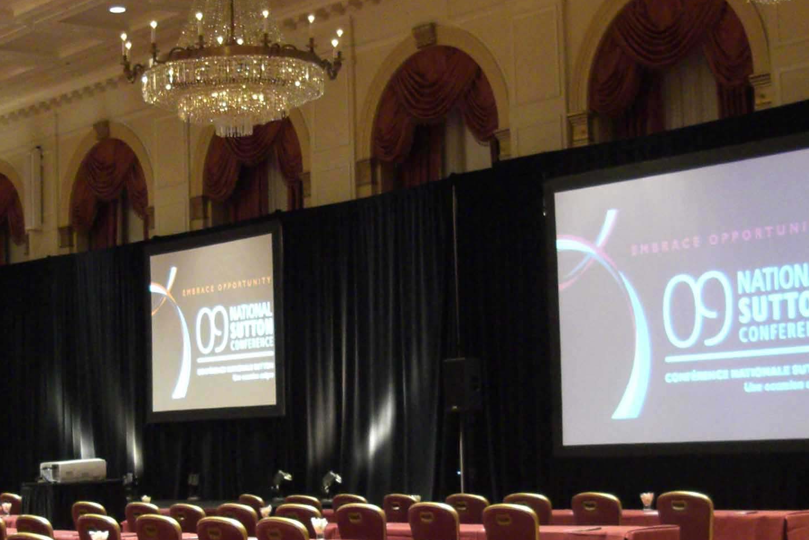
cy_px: 378
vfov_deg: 17.7
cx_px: 357
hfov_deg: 26.3
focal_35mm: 77
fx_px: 1731
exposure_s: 1/8
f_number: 3.1
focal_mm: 6.3
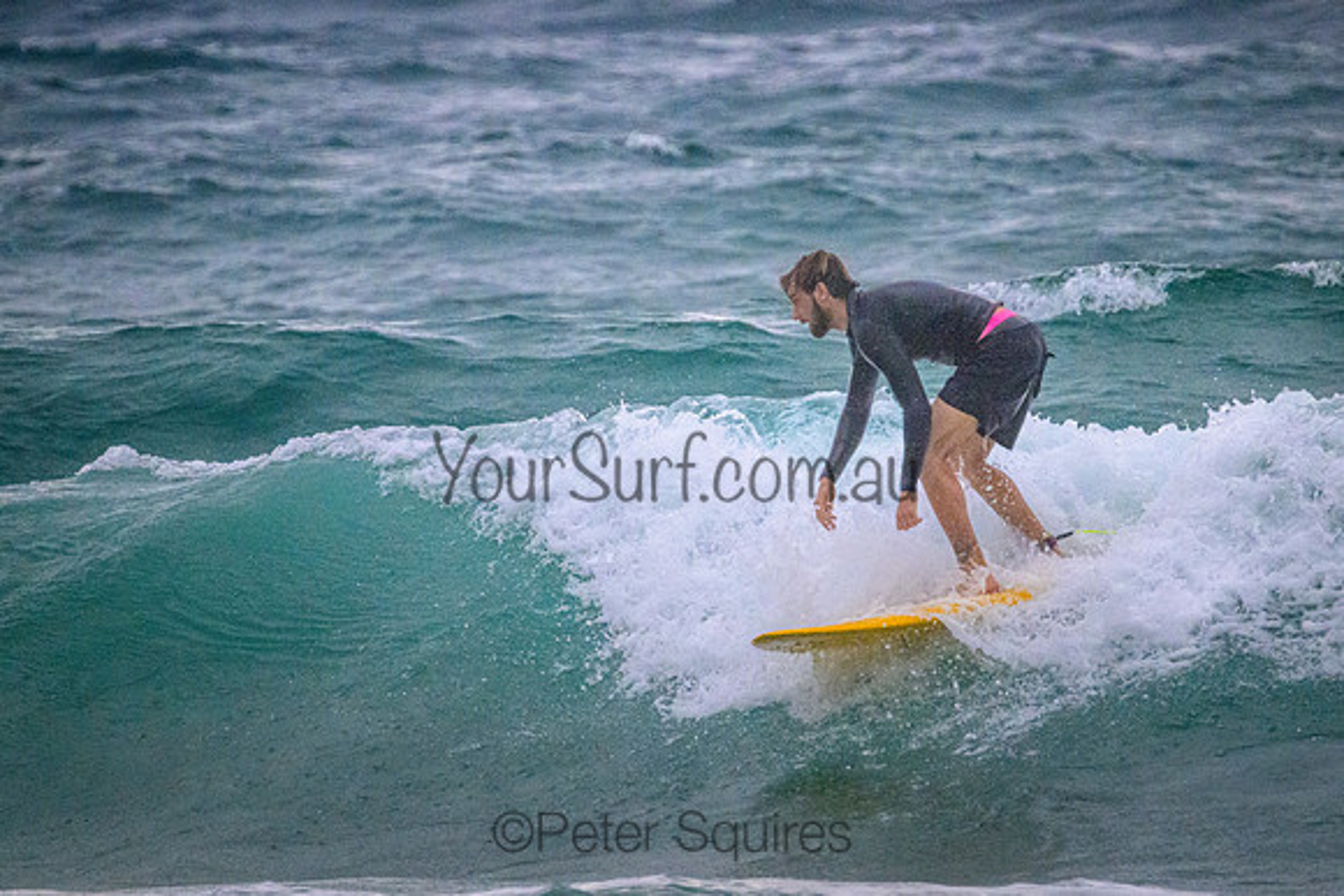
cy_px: 397
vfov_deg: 1.5
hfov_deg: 2.2
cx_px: 775
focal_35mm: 939
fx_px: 35070
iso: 8000
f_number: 11
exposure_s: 1/1250
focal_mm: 800
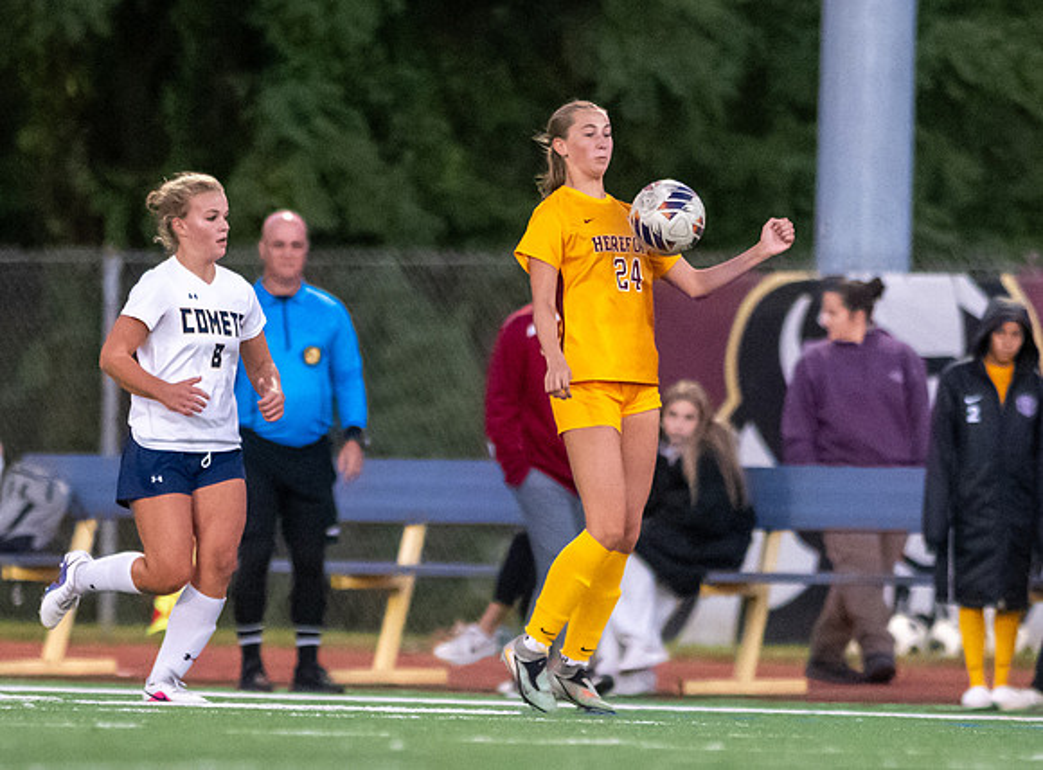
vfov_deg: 1.6
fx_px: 26791
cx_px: 596
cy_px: 716
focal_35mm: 894
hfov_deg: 2.2
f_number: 2.8
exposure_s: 1/1000
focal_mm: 300
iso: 8000
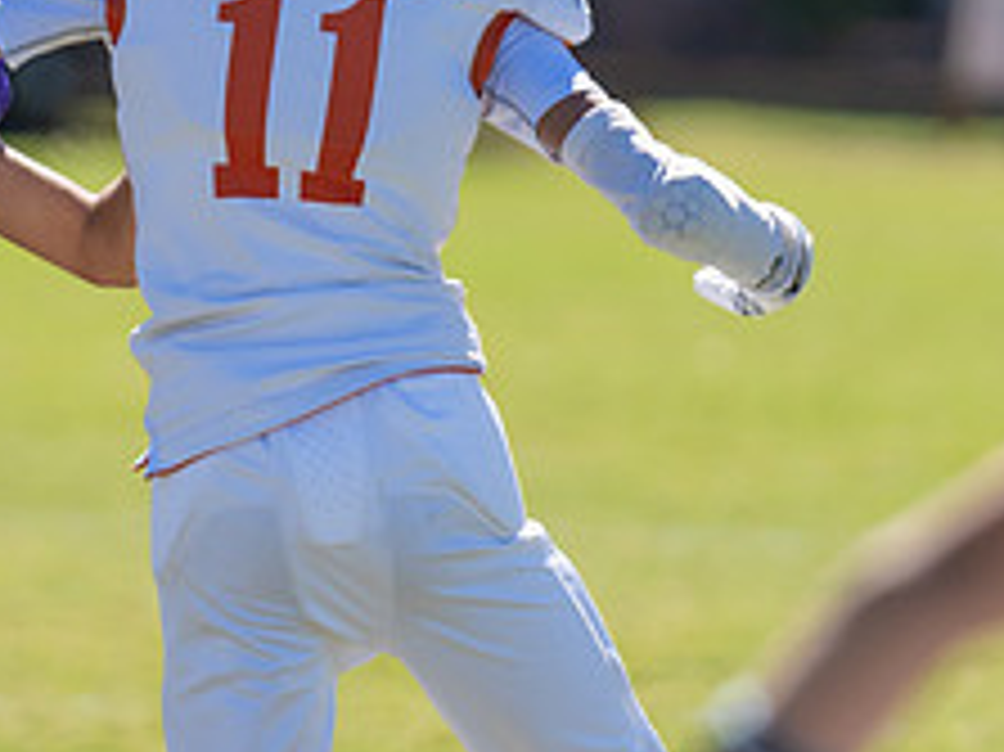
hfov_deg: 2.7
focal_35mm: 740
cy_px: 367
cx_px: 34
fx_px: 21451
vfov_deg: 2.0
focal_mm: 200
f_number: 2.8
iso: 100
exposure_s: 1/1250
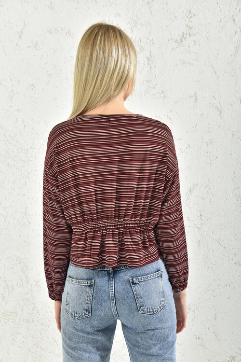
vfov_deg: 41.1
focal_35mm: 48
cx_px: 120
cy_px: 181
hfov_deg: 28.1
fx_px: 482
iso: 100
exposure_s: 1/160
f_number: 7.1
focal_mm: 48
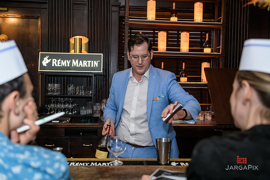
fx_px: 255
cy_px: 90
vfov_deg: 38.9
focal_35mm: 34
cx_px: 135
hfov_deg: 55.8
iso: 1000
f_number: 3.2
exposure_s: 1/125
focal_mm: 34
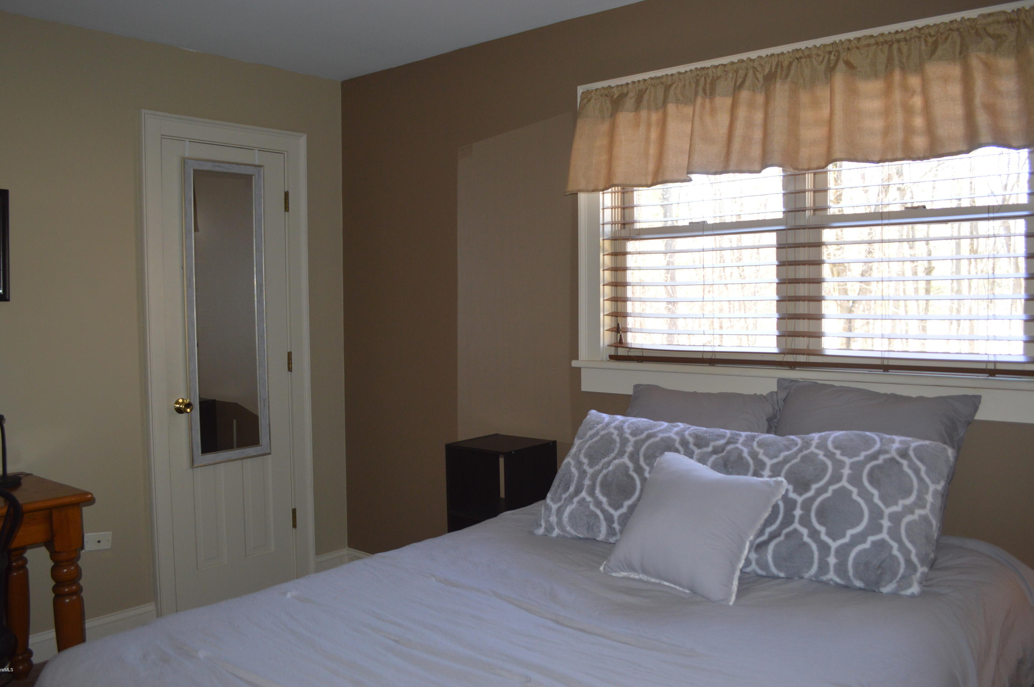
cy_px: 336
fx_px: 803
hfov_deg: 65.5
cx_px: 520
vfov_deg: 46.3
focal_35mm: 28
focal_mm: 18
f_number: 4
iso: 400
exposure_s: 1/60
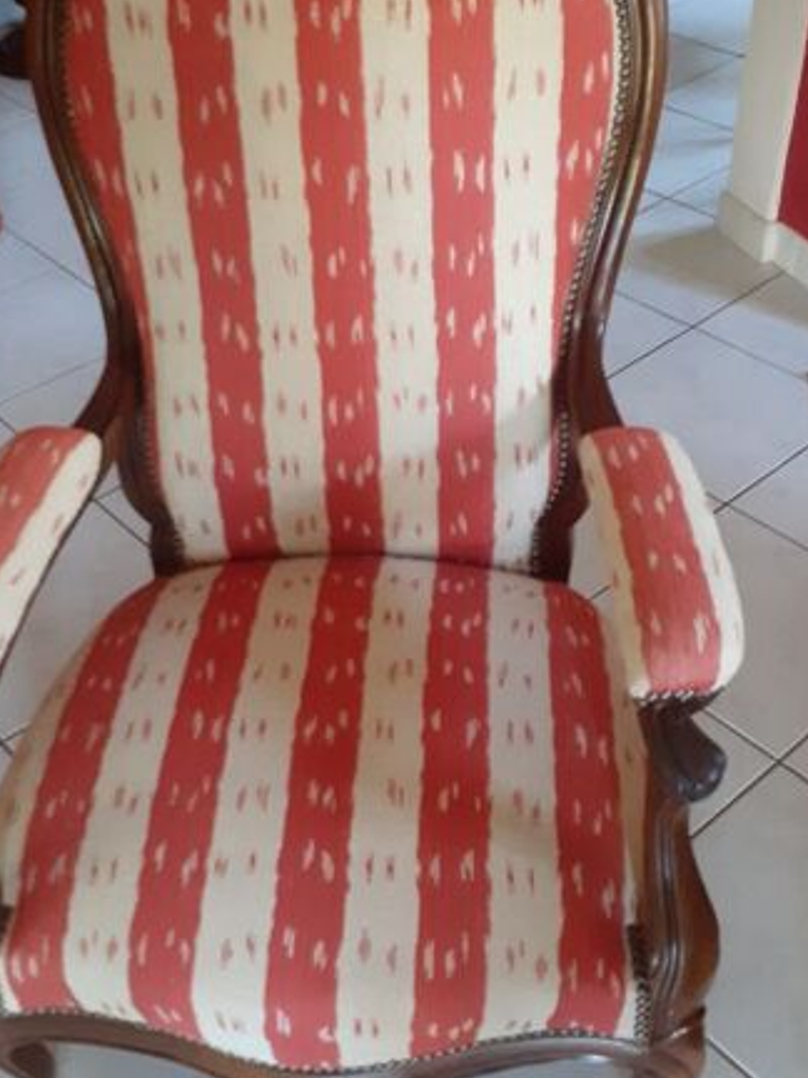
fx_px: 1245
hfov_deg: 35.9
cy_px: 579
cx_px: 374
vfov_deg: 46.8
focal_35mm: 40
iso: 400
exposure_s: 1/25
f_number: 1.9
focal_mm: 3.6
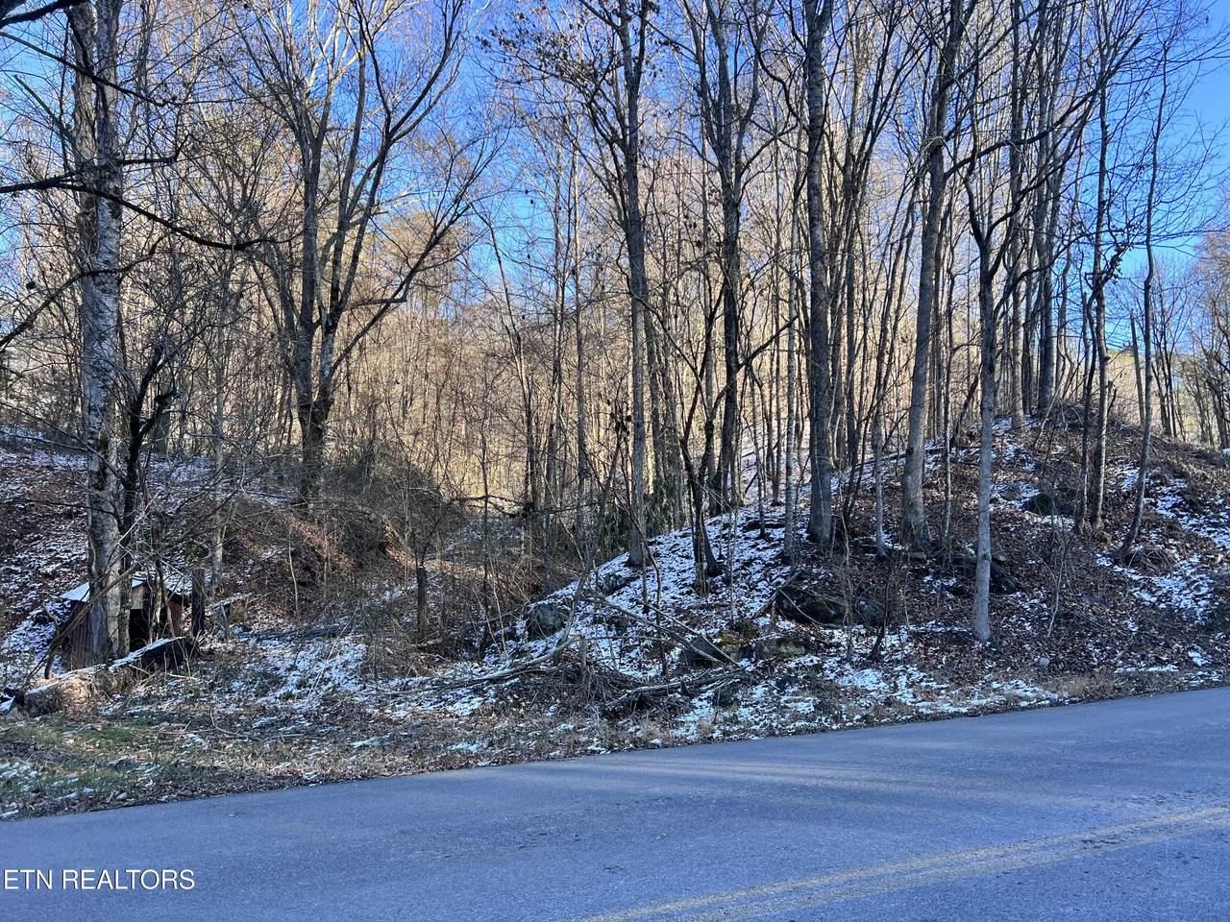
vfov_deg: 53.1
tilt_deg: +6.6
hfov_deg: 67.3
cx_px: 615
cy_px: 461
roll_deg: -0.9
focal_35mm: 26
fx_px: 924
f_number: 1.5
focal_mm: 5.7
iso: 50
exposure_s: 1/418
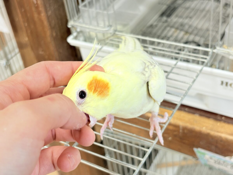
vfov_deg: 28.0
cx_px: 116
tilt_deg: -37.2
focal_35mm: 52
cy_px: 88
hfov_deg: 36.8
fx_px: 350
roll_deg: +8.5
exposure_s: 1/50
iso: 64
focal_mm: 5.96
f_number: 1.6
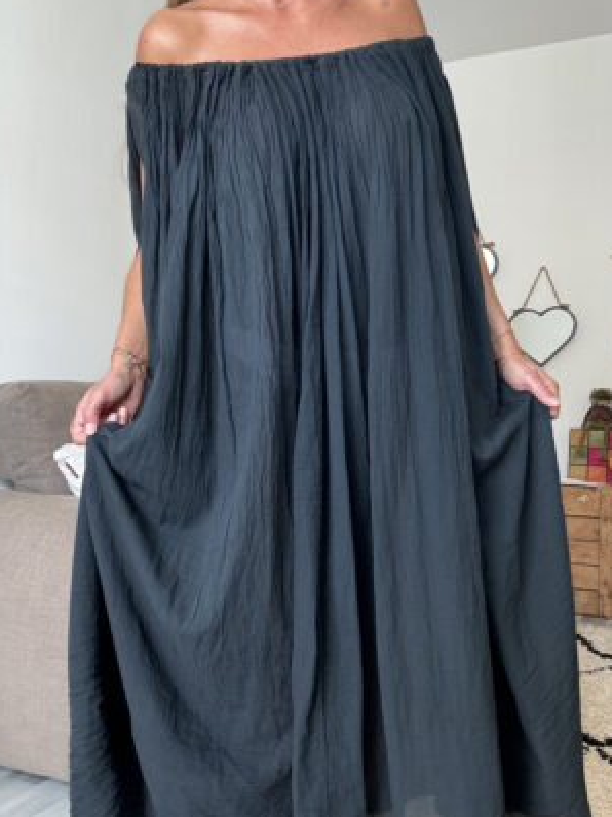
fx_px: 826
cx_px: 304
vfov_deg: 52.5
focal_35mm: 35
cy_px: 454
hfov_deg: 40.7
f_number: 1.9
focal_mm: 2.69
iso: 160
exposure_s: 1/60
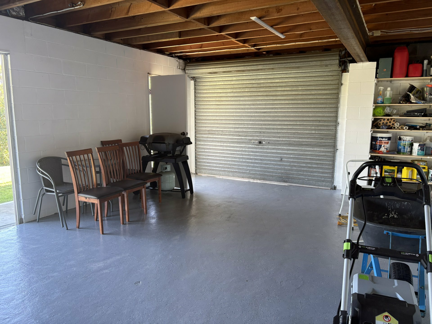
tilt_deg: -8.9
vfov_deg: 53.1
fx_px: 324
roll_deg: -0.1
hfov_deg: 67.3
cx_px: 216
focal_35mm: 26
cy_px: 162
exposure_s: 1/86
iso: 125
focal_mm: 5.96
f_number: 1.6
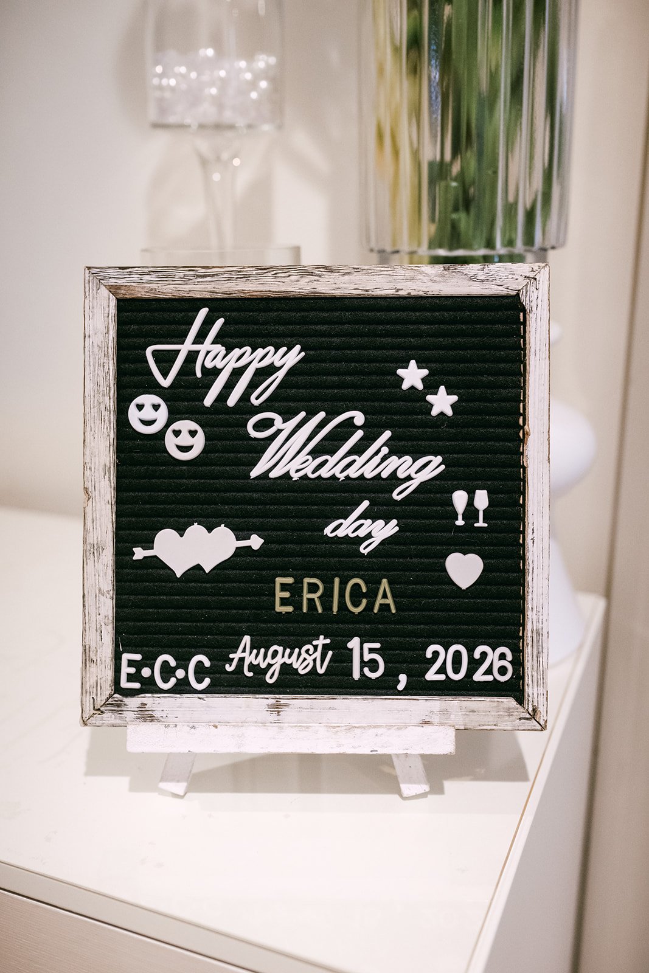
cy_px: 486
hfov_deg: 37.9
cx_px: 324
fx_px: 946
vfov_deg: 54.4
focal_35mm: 35
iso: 2500
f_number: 2.8
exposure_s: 1/250
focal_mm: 35
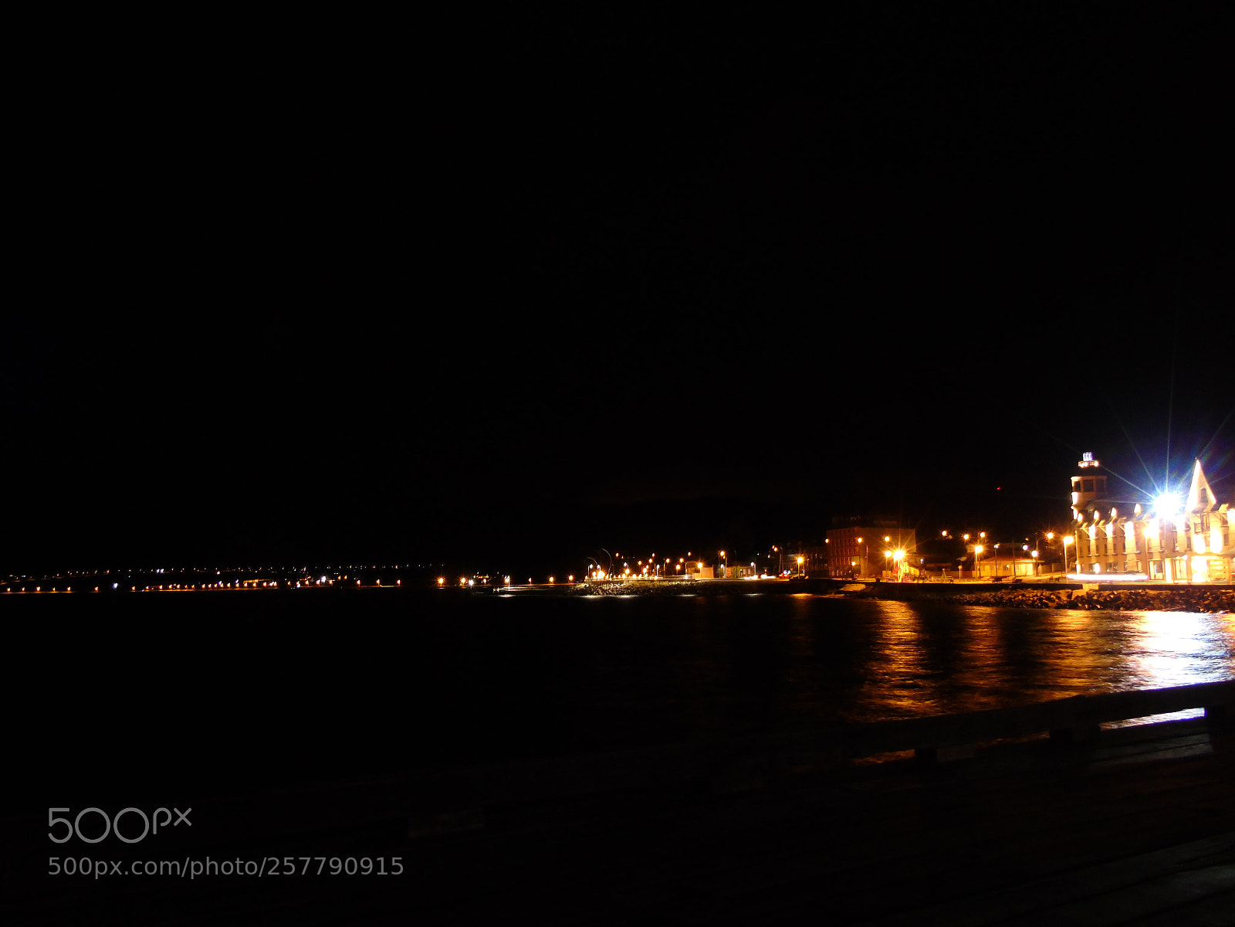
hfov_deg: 61.7
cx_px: 618
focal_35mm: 29
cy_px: 464
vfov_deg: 48.2
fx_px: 1035
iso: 160
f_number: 3.6
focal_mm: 5.2
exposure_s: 2
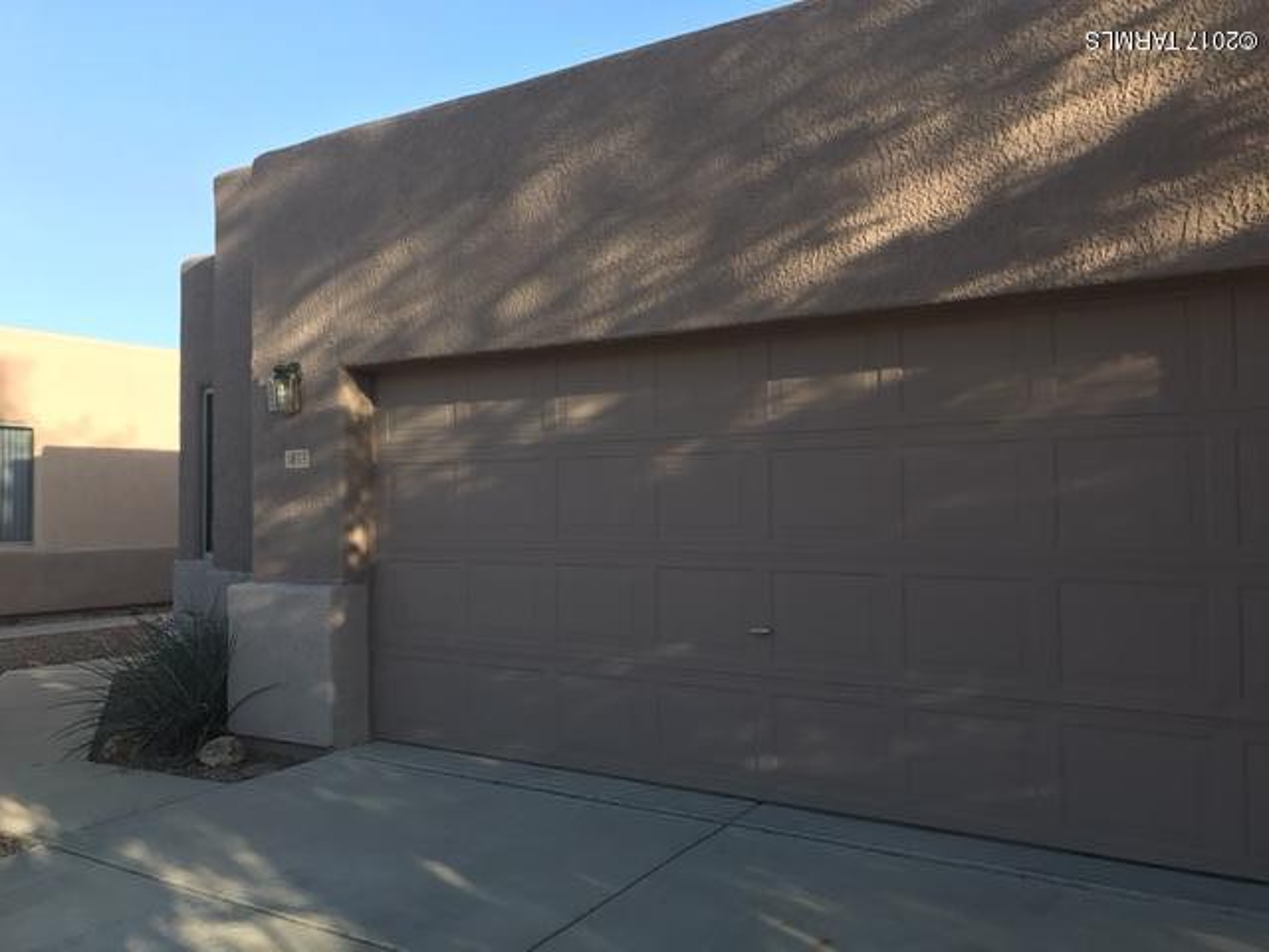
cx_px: 634
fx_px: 1026
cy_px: 476
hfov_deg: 63.4
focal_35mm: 28
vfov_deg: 49.7
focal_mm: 3.99
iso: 20
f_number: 1.8
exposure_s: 1/467
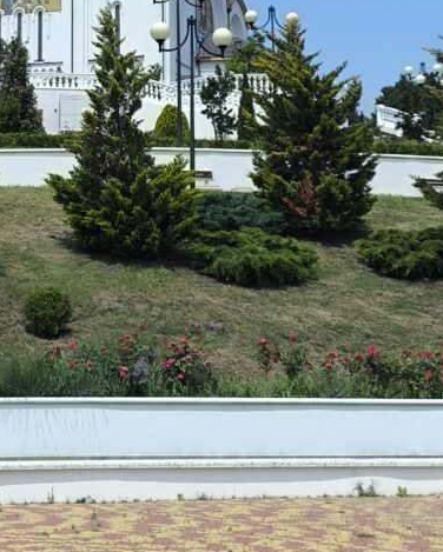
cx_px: 72
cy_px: -33
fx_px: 1604
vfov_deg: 18.9
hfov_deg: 15.6
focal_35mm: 98
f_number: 1.7
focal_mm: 4.71
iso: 50
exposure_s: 1/1410
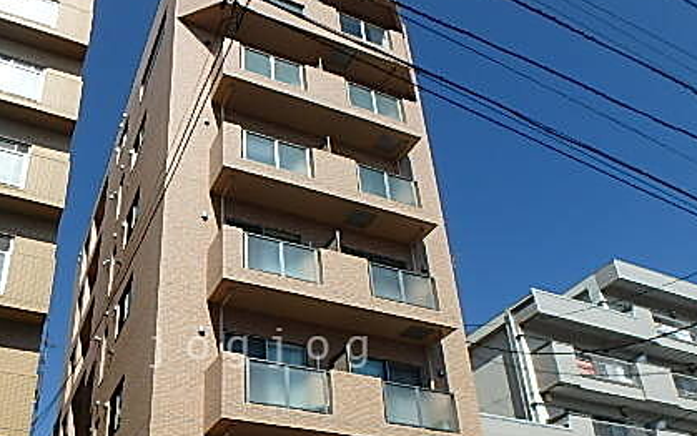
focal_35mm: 34
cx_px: 263
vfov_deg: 36.1
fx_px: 646
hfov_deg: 56.0
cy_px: 348
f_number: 6
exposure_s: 1/640
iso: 125
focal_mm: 3.7
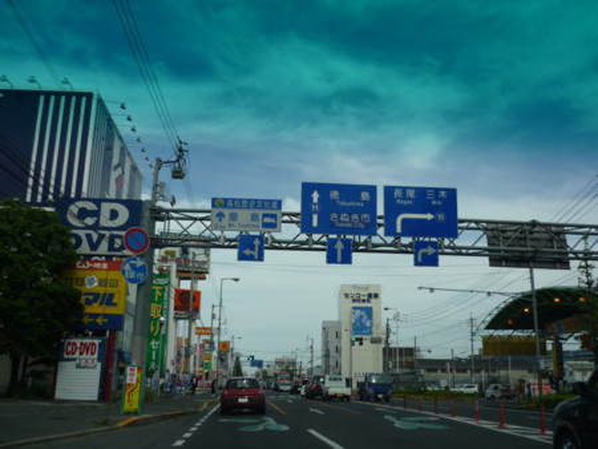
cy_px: 224
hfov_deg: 55.3
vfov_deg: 43.0
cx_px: 299
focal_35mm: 33
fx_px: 570
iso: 100
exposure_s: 1/200
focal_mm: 5.5
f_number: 8
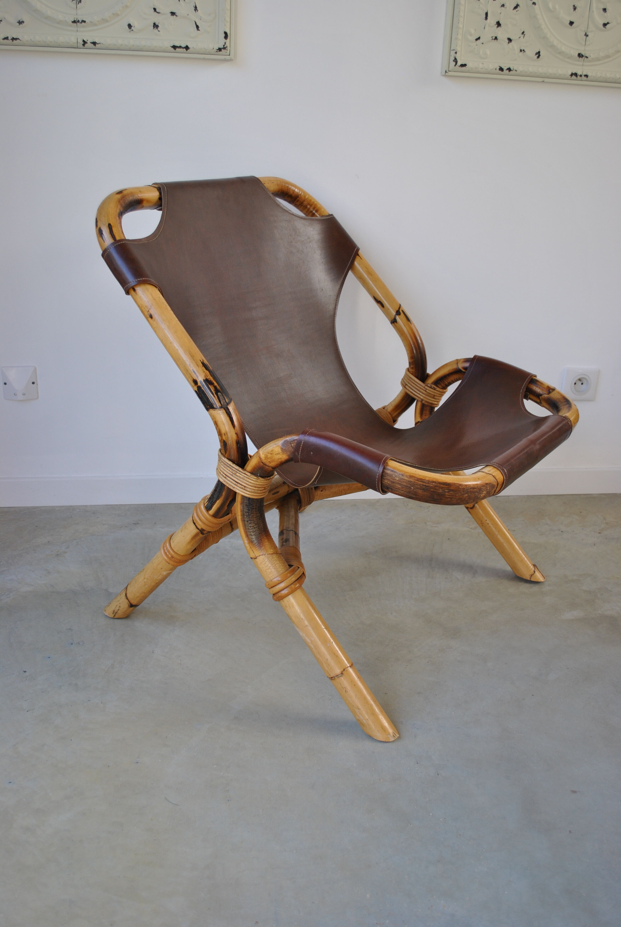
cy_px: 464
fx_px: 851
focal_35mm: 33
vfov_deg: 57.2
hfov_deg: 40.1
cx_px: 310
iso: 200
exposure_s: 1/80
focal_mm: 22
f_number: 4.5
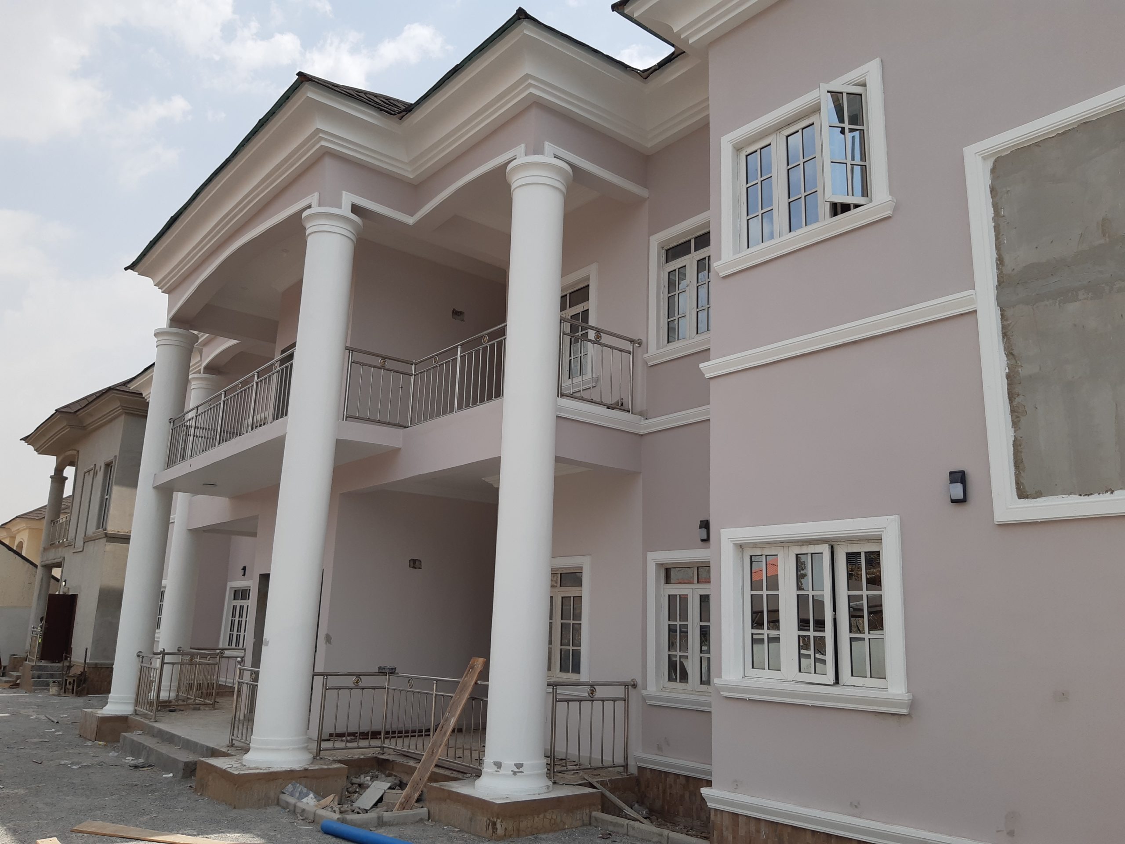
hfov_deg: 67.3
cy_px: 422
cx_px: 562
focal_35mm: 26
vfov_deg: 53.1
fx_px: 845
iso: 40
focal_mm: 3.92
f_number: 1.7
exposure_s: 1/1764
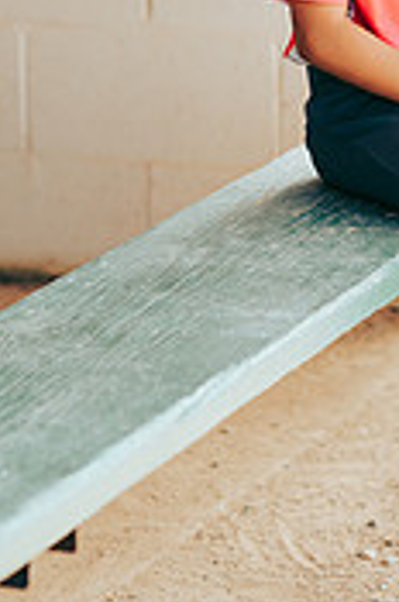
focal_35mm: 219
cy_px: -14
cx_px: 420
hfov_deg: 6.2
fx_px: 3655
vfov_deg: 9.3
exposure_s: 1/320
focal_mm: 85
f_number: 2.8
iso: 160
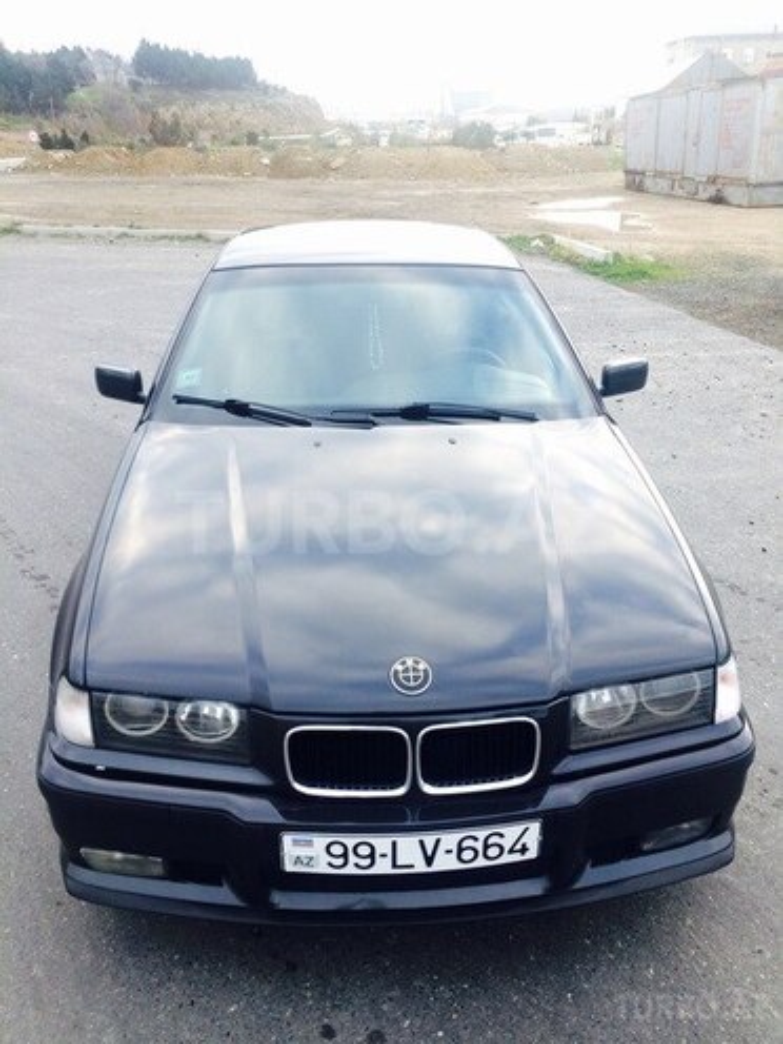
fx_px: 875
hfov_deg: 48.2
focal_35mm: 29
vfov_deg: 61.7
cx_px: 392
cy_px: 522
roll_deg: +1.2
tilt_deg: -24.9
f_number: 2.2
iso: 32
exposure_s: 1/122
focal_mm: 4.15
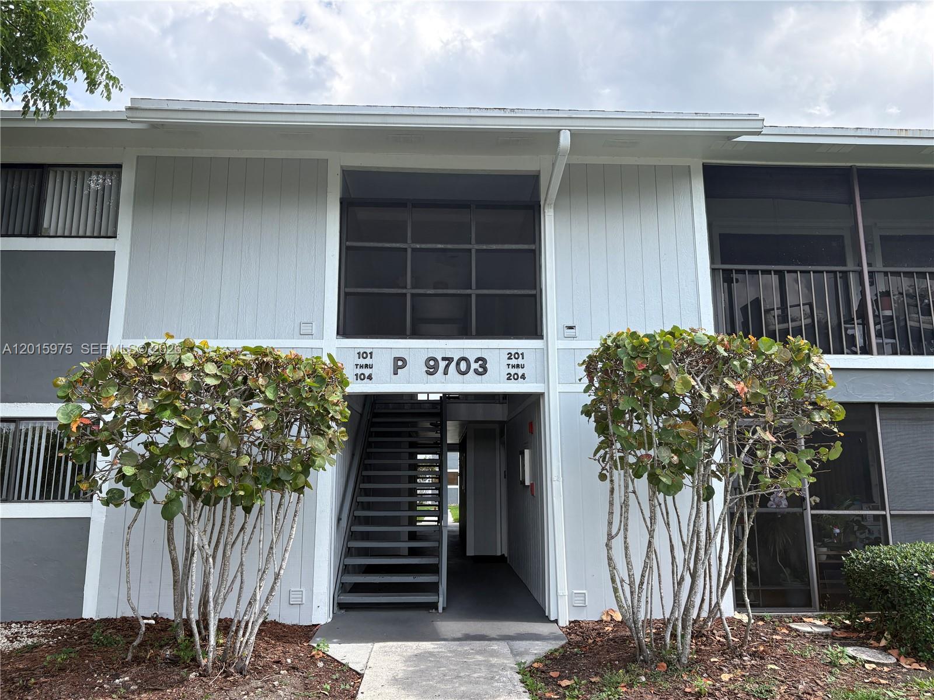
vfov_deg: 53.1
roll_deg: +1.1
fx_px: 702
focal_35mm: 26
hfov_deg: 67.3
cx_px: 467
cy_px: 350
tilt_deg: +11.4
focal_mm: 5.96
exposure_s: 1/1364
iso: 64
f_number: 1.6
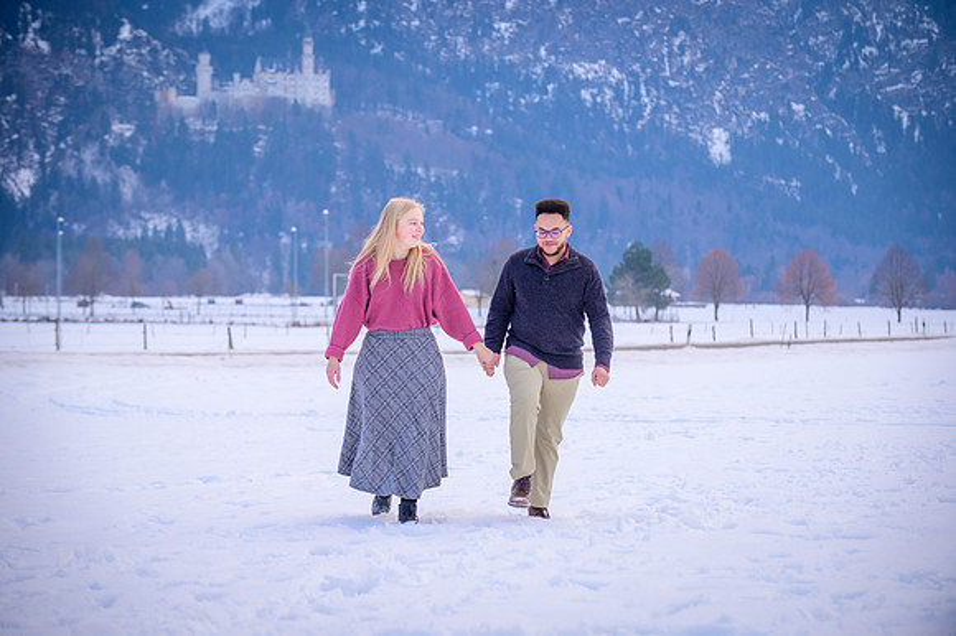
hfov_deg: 18.6
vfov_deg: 12.4
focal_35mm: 110
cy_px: 318
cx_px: 478
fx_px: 2919
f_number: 4.5
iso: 250
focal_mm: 110
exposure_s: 1/320
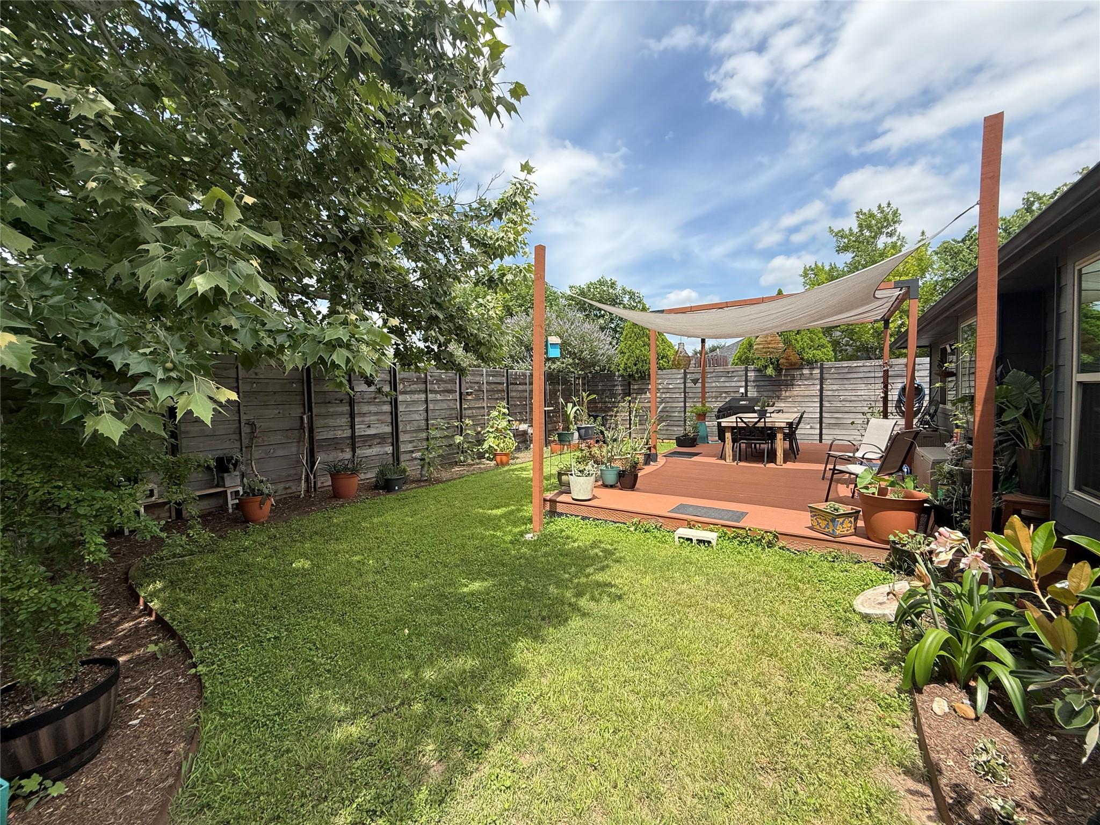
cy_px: 412
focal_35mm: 14
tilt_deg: -2.0
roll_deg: +1.2
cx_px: 550
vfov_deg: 85.7
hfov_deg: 102.1
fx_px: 445
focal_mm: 2.22
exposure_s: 1/1167
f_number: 2.2
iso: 50
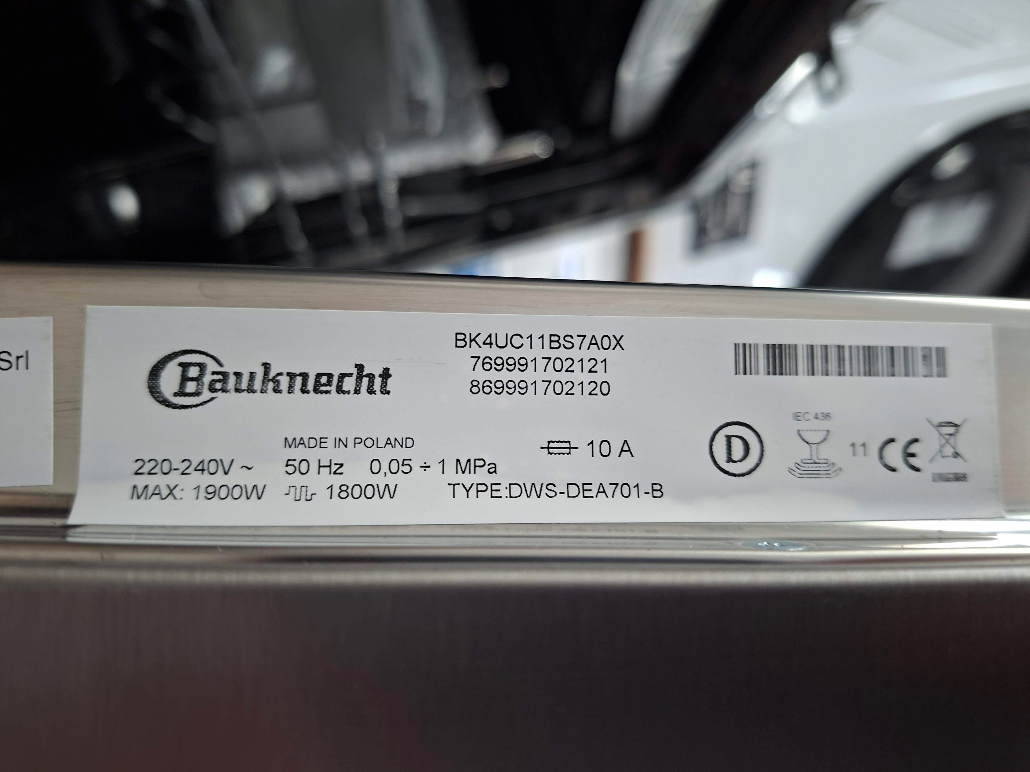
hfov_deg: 73.9
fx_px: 684
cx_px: 515
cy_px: 386
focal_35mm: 23
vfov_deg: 58.9
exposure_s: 1/40
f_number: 1.8
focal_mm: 5.54
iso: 320
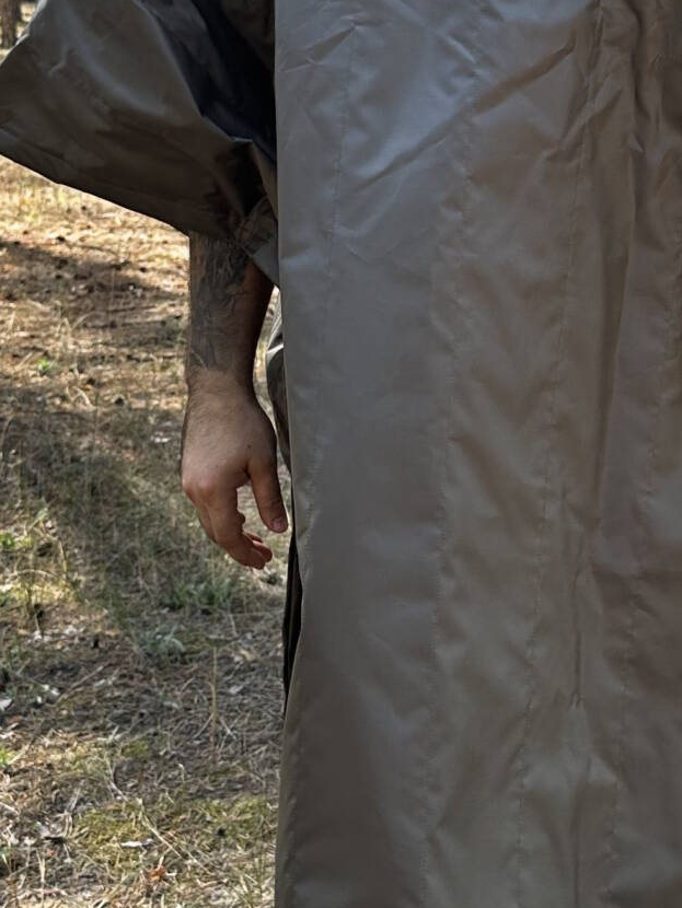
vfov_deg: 26.1
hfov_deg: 19.5
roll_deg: +1.5
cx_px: 612
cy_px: 256
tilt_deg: -8.8
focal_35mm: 74
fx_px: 1943
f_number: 1.78
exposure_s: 1/377
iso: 80
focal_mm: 6.86
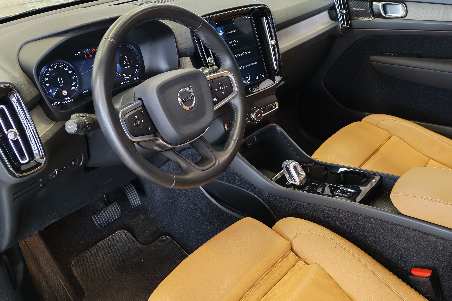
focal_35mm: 34
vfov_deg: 38.9
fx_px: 427
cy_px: 146
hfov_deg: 55.8
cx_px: 223
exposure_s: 1/100
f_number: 1.9
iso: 1378
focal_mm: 6.12
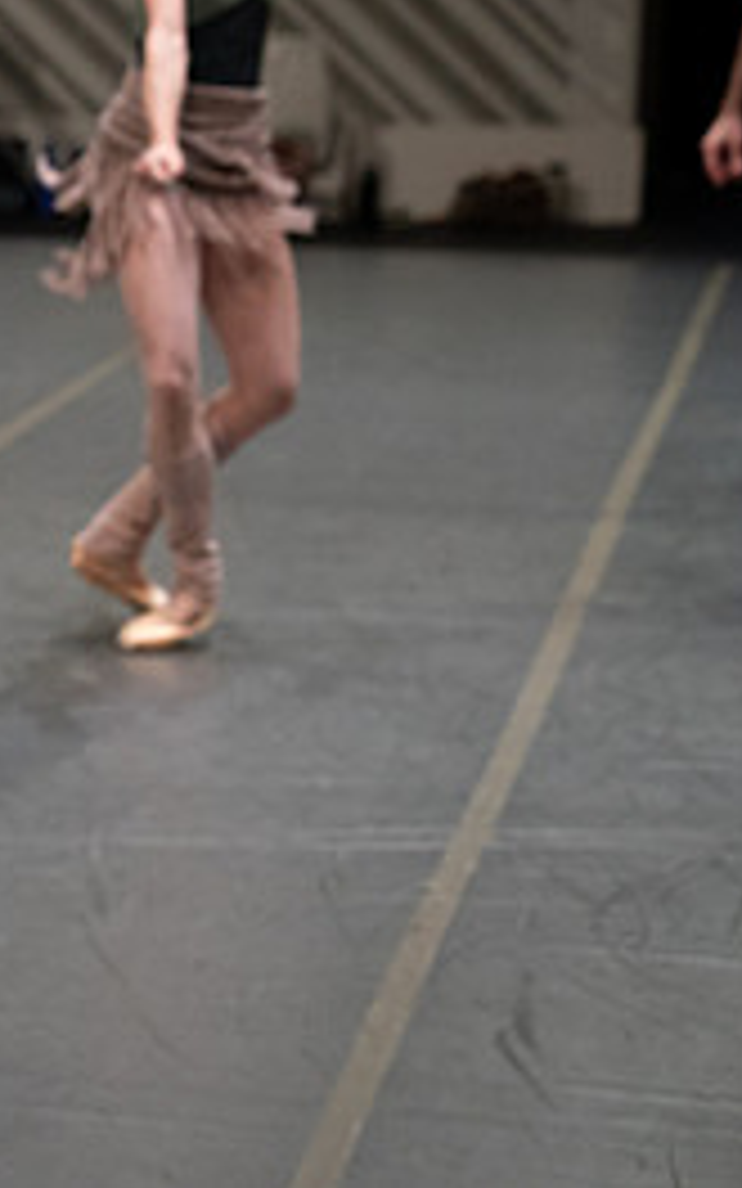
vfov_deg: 13.3
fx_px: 5080
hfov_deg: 8.1
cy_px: 322
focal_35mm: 157
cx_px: -517
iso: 3200
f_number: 4
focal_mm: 70
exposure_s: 1/400
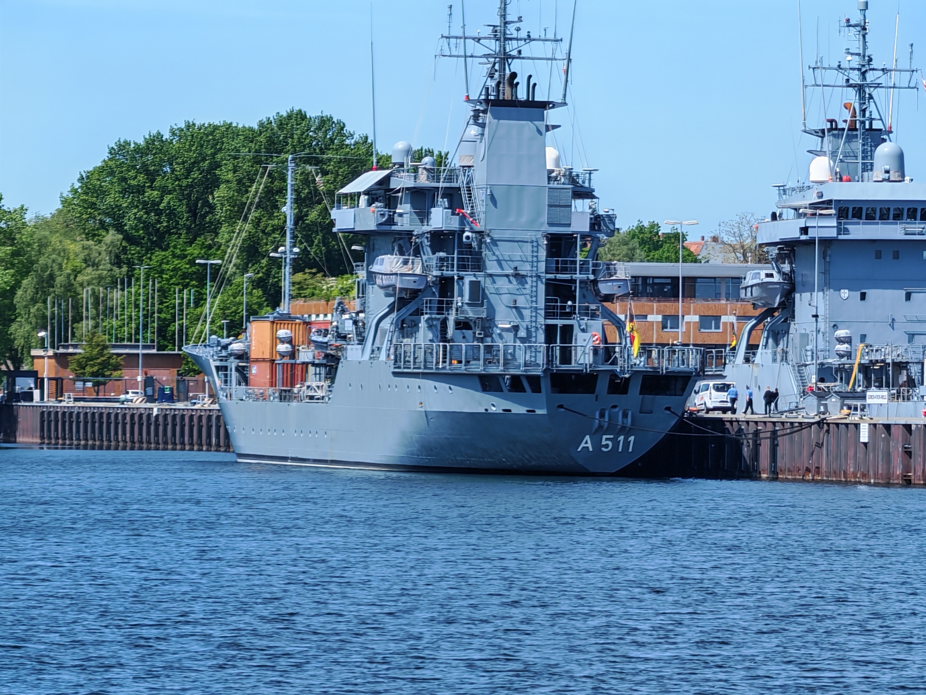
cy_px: 348
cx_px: 463
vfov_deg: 5.7
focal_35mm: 263
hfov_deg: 7.5
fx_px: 7035
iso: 50
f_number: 2.6
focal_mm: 15.38
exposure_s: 1/250
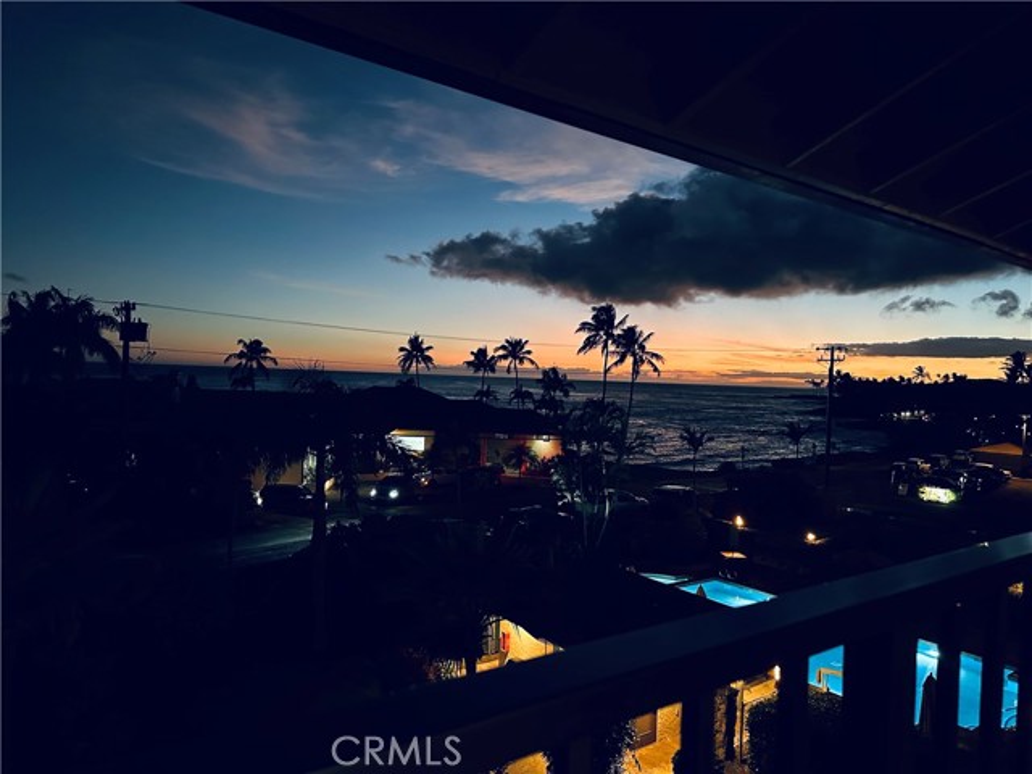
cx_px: 516
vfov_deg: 56.8
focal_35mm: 24
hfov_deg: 71.6
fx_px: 716
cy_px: 387
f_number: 1.78
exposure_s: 1/30
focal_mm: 6.86
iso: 1000
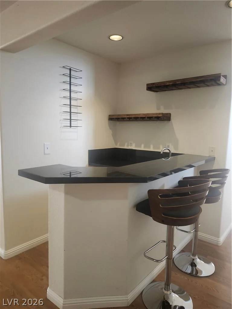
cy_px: 154
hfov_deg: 58.9
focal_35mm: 23
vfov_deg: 73.9
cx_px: 116
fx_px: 206
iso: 500
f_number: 1.8
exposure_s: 1/40
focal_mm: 5.54
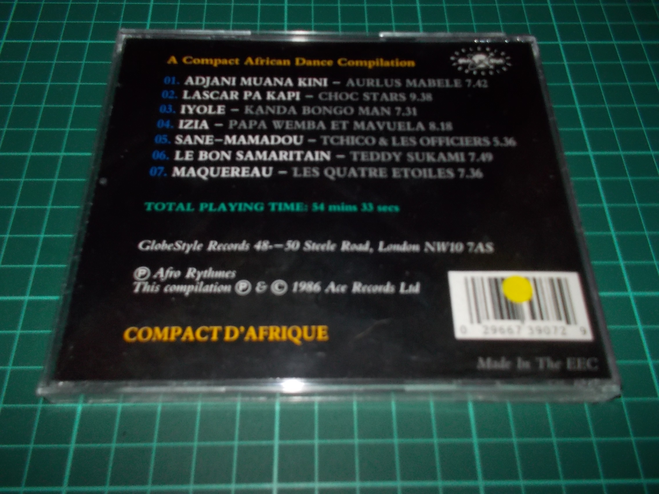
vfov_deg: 48.2
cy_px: 247
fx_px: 552
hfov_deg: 61.7
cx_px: 330
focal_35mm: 29
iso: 200
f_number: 3.3
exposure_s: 1/30
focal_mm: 4.1
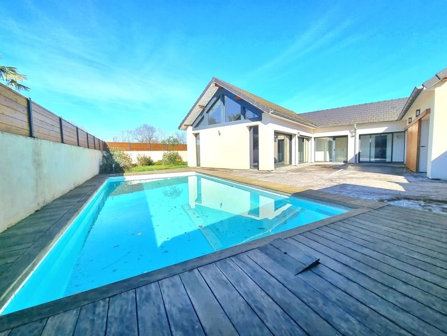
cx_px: 224
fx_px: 168
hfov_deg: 106.2
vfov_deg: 89.9
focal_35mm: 13
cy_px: 168
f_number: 2.2
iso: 50
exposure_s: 1/2500
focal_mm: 2.2
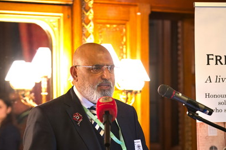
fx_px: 772
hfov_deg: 16.6
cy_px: 95
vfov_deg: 11.1
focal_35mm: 123
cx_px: 99
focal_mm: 83
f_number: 2.8
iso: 1600
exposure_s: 1/100
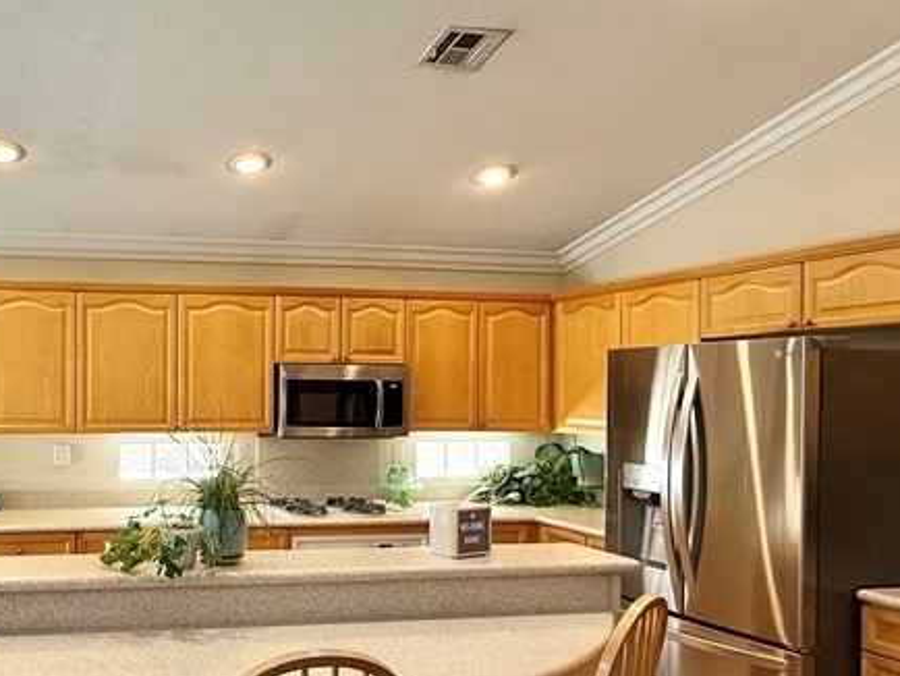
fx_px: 858
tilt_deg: -0.3
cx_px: 137
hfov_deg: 50.7
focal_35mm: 33
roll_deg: -0.4
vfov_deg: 42.8
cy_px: 394
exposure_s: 1/120
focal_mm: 2.22
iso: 250
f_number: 2.2
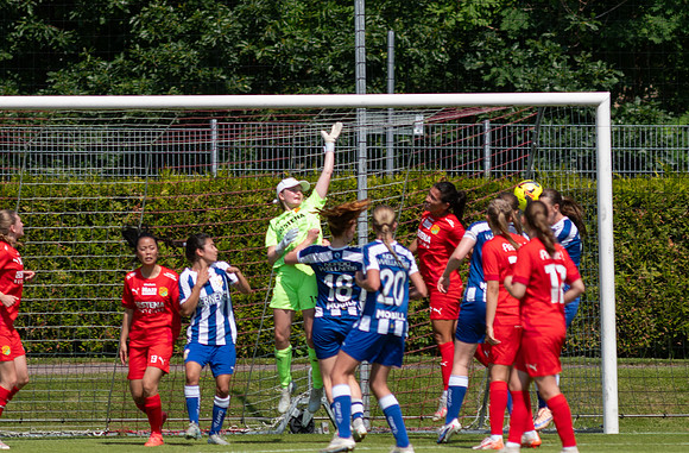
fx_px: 13511
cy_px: 270
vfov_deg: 1.9
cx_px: 406
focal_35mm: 709
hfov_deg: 2.9
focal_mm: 300
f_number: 3.2
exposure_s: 1/1600
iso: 100
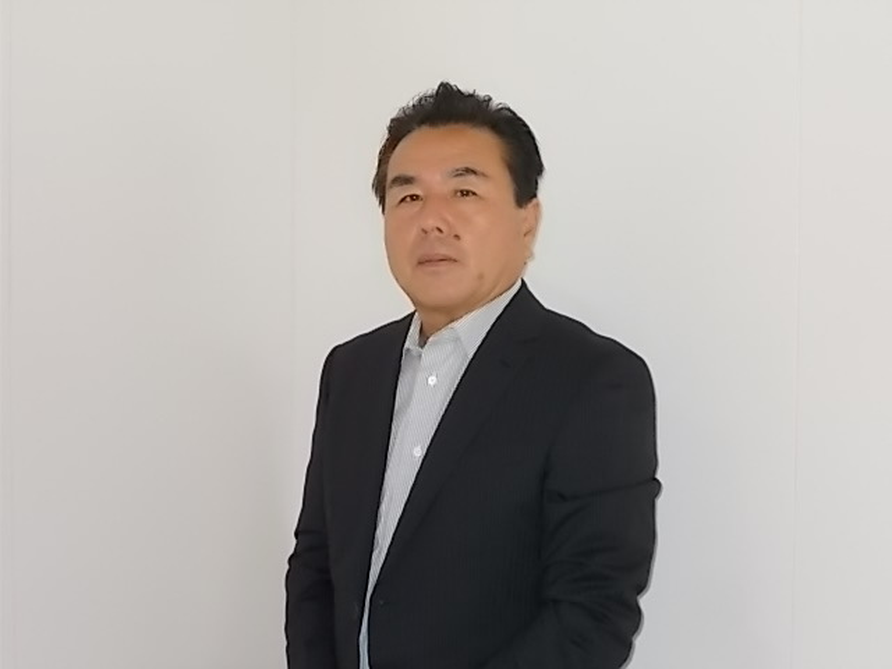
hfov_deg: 33.2
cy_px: 334
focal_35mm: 58
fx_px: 1495
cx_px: 446
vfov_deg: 25.2
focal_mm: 10.3
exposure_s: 1/30
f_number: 4.9
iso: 220
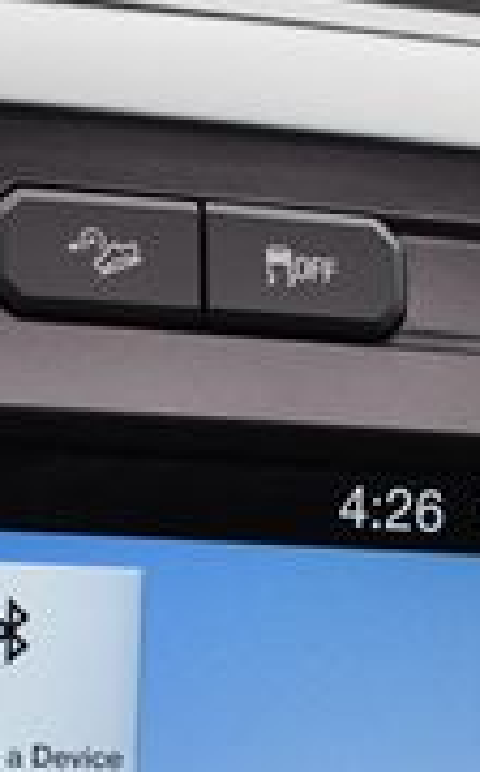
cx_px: 639
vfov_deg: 14.1
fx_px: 3083
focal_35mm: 147
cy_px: 736
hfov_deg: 8.8
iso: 400
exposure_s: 1/250
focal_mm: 27
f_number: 4.5
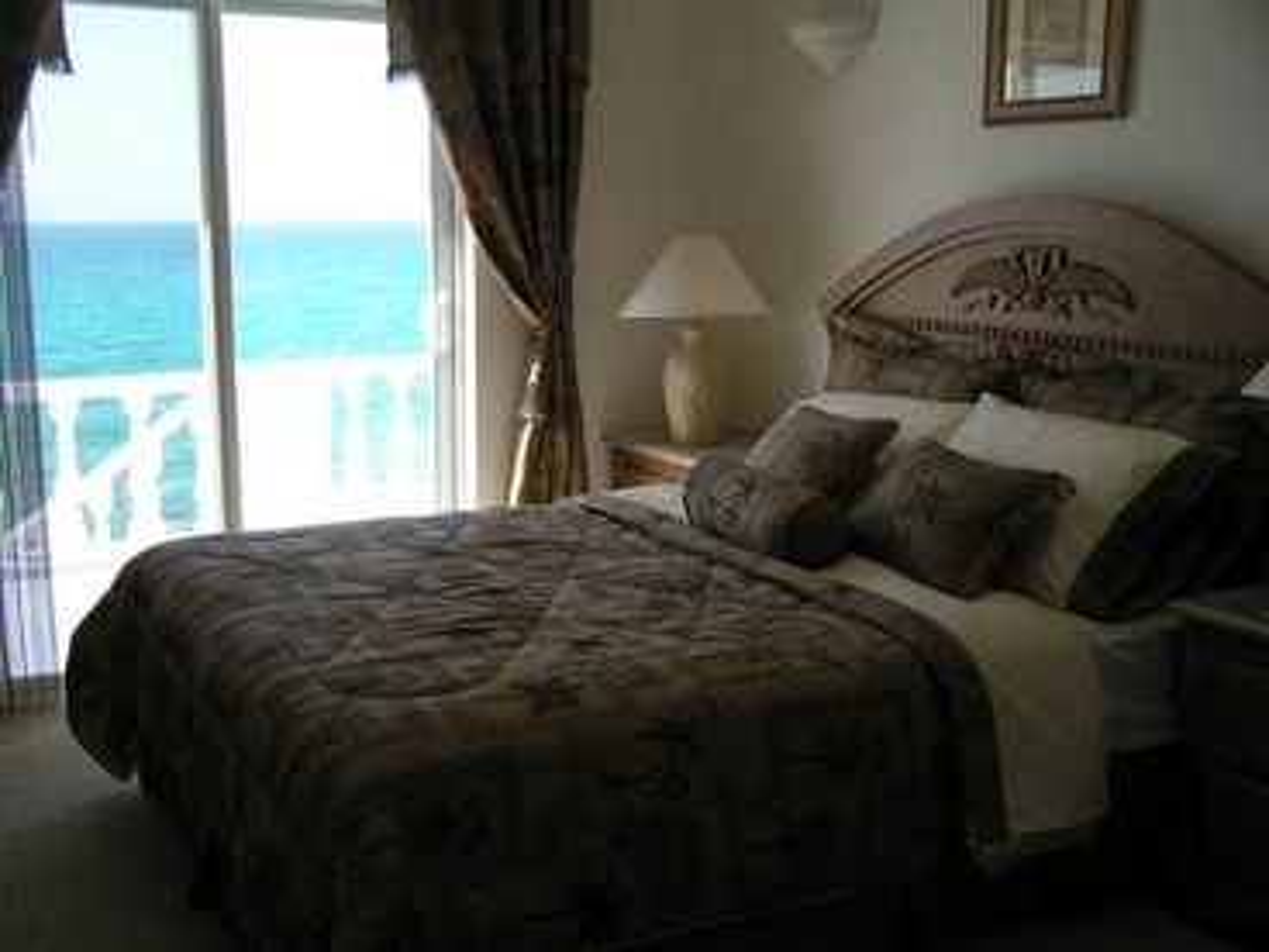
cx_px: 634
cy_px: 476
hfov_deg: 49.0
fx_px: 1393
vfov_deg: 37.7
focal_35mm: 38
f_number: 2.8
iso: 50
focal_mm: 6.3
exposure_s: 1/320
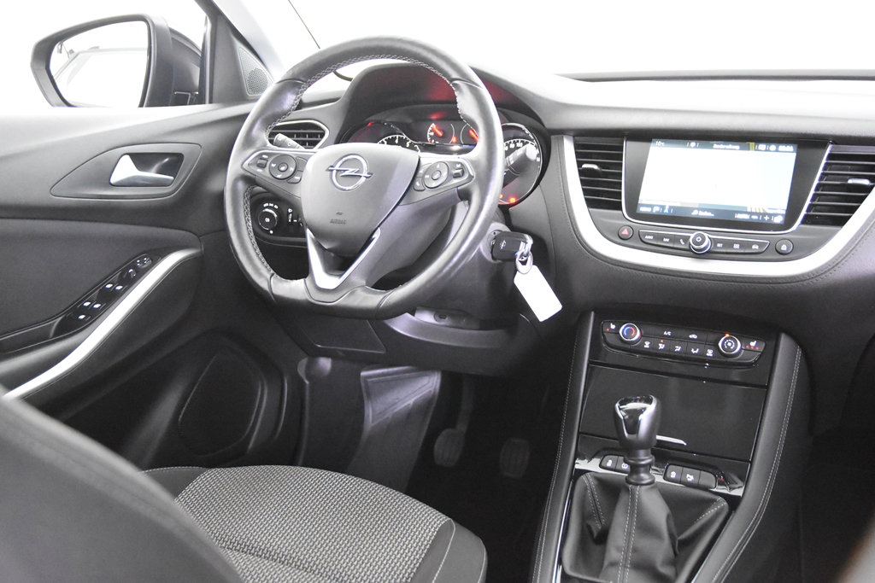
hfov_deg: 53.1
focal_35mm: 36
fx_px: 875
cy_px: 292
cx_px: 438
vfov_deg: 36.9
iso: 11400
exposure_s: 1/40
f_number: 3
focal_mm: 24
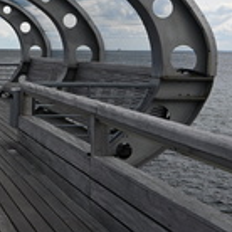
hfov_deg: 25.5
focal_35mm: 59
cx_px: -61
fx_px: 447
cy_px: 33
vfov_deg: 28.2
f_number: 7.1
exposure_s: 1/400
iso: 100
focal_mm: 16
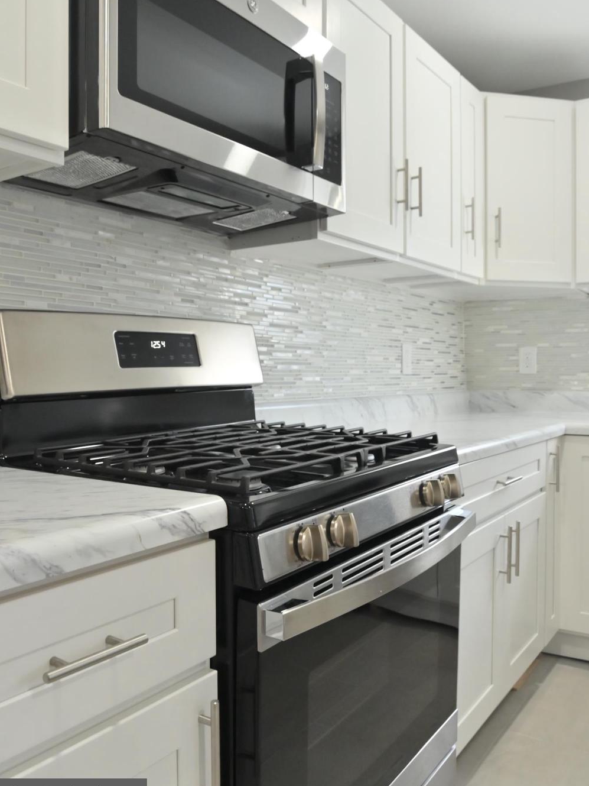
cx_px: 302
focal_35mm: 30
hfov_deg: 46.8
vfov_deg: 59.9
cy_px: 373
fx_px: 681
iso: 1250
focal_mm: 18
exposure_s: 1/125
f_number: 8
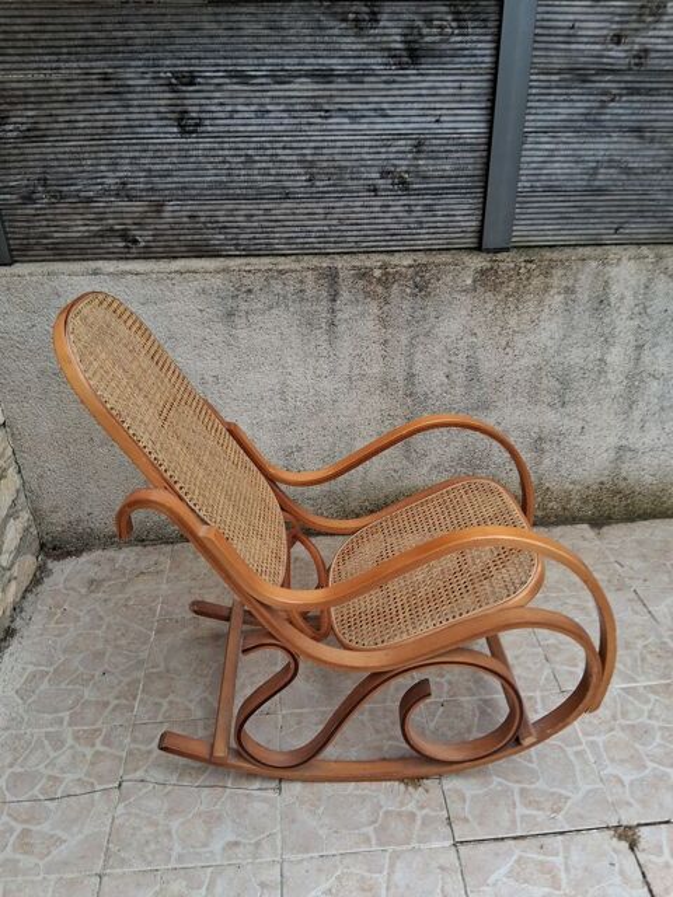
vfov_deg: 67.3
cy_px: 448
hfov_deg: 53.1
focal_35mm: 26
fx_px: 674
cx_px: 336
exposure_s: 1/105
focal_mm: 3.98
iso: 25
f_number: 1.8
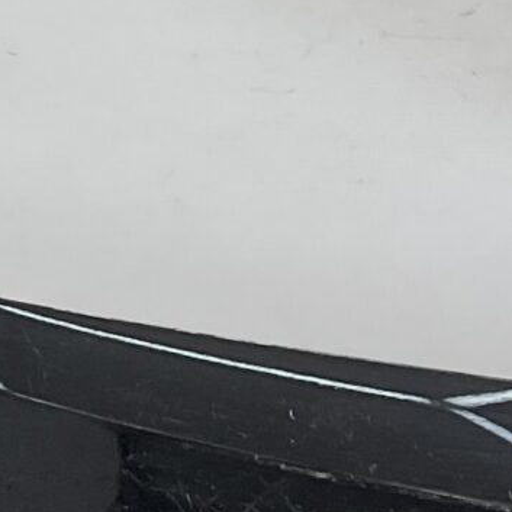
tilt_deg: -7.8
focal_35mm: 186
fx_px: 3113
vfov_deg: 9.4
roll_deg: -0.4
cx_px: 1065
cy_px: 309
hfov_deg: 8.8
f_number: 1.8
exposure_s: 1/335
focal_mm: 3
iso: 16
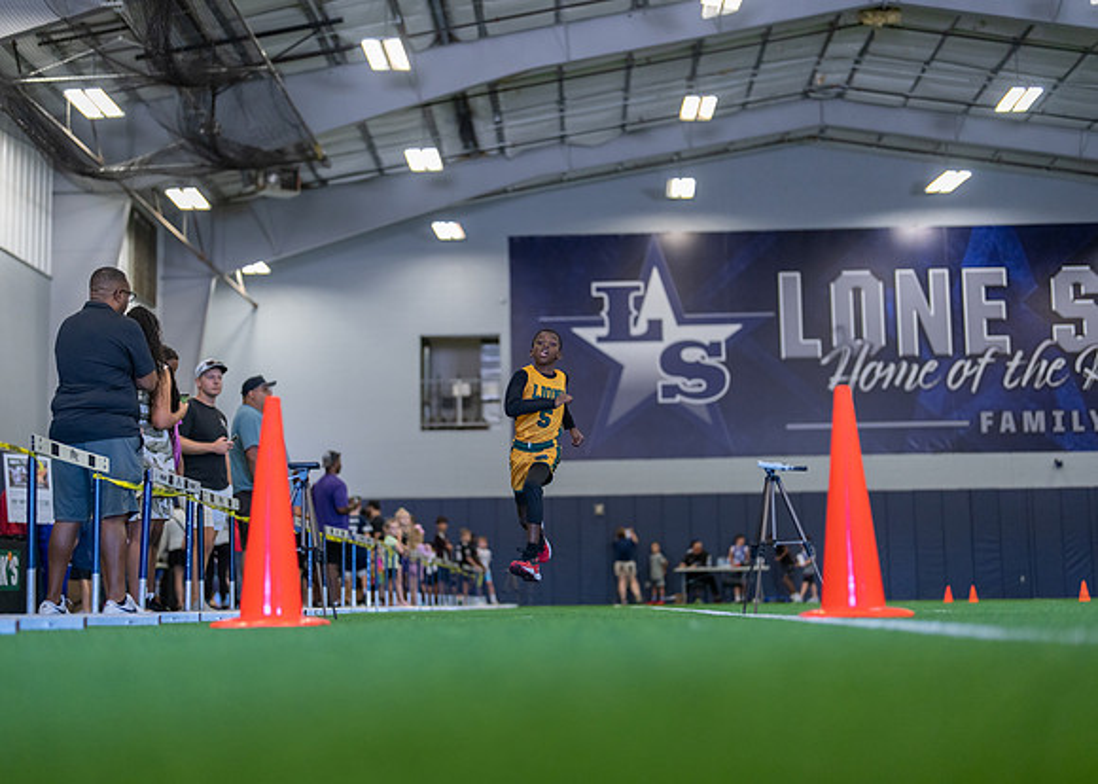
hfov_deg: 36.5
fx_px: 1662
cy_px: 392
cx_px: 517
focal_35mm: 53
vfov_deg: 26.5
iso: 1250
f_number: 1.2
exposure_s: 1/1000
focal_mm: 50
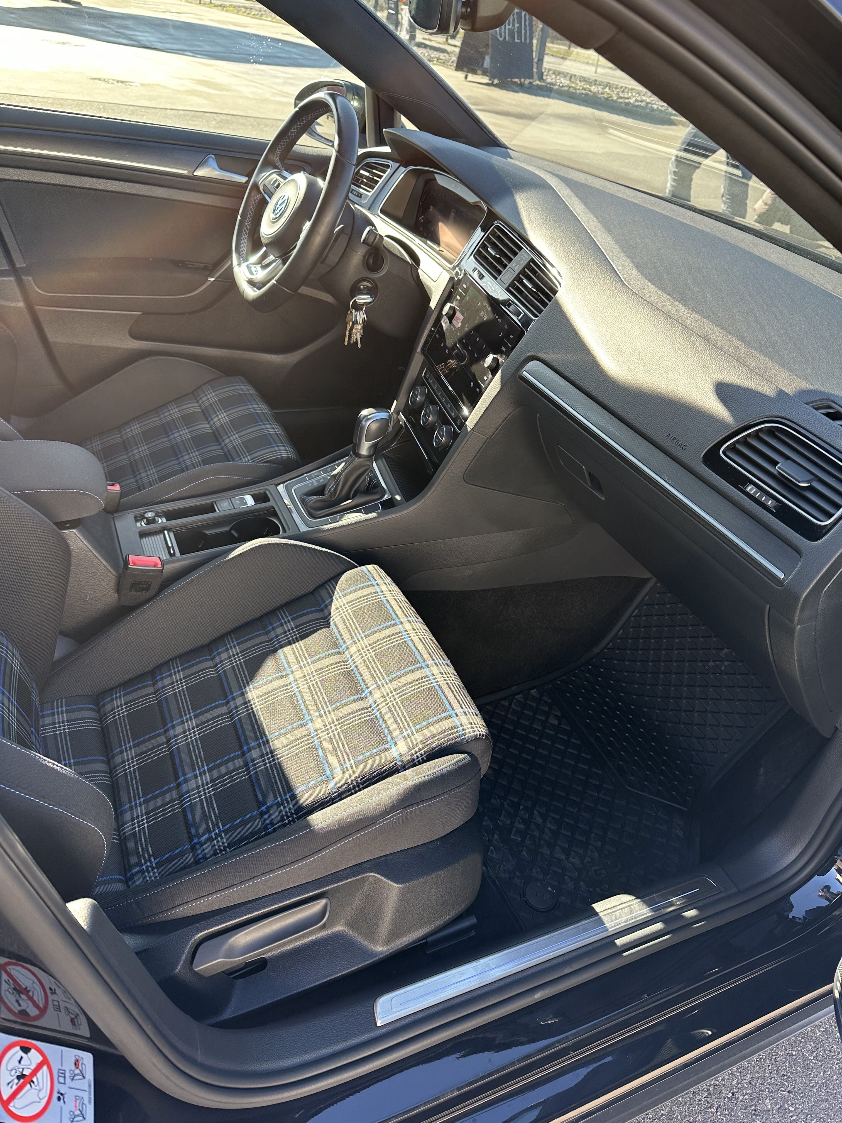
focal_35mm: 24
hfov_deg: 56.8
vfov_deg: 71.6
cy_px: 562
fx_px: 778
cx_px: 421
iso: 80
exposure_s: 1/303
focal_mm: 6.86
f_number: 1.78
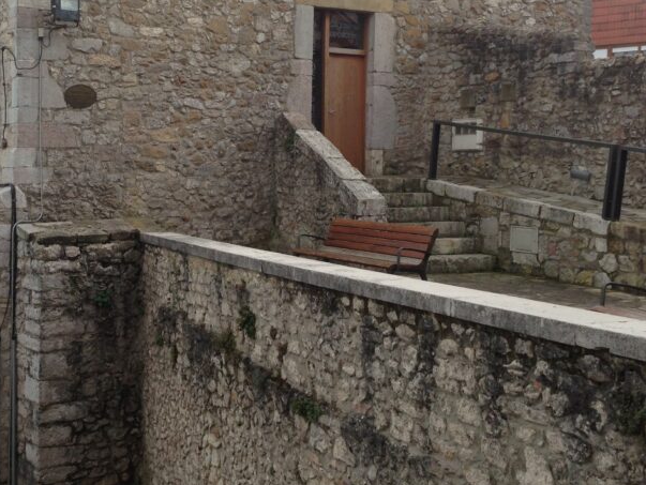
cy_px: 204
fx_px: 1046
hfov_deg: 33.4
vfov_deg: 26.1
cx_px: 133
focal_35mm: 56
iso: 50
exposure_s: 1/384
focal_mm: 4.12
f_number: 2.4
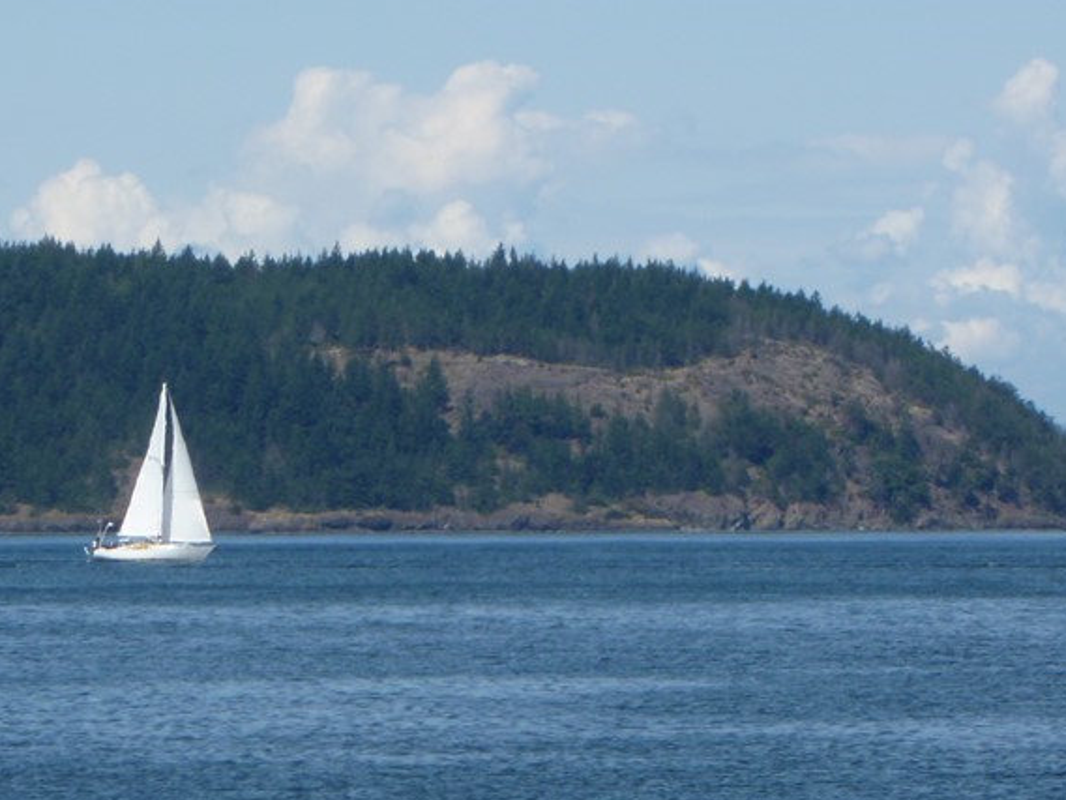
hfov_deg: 4.9
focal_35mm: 403
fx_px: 12413
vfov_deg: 3.7
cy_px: 510
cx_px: 506
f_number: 5.9
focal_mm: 40
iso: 80
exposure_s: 1/400
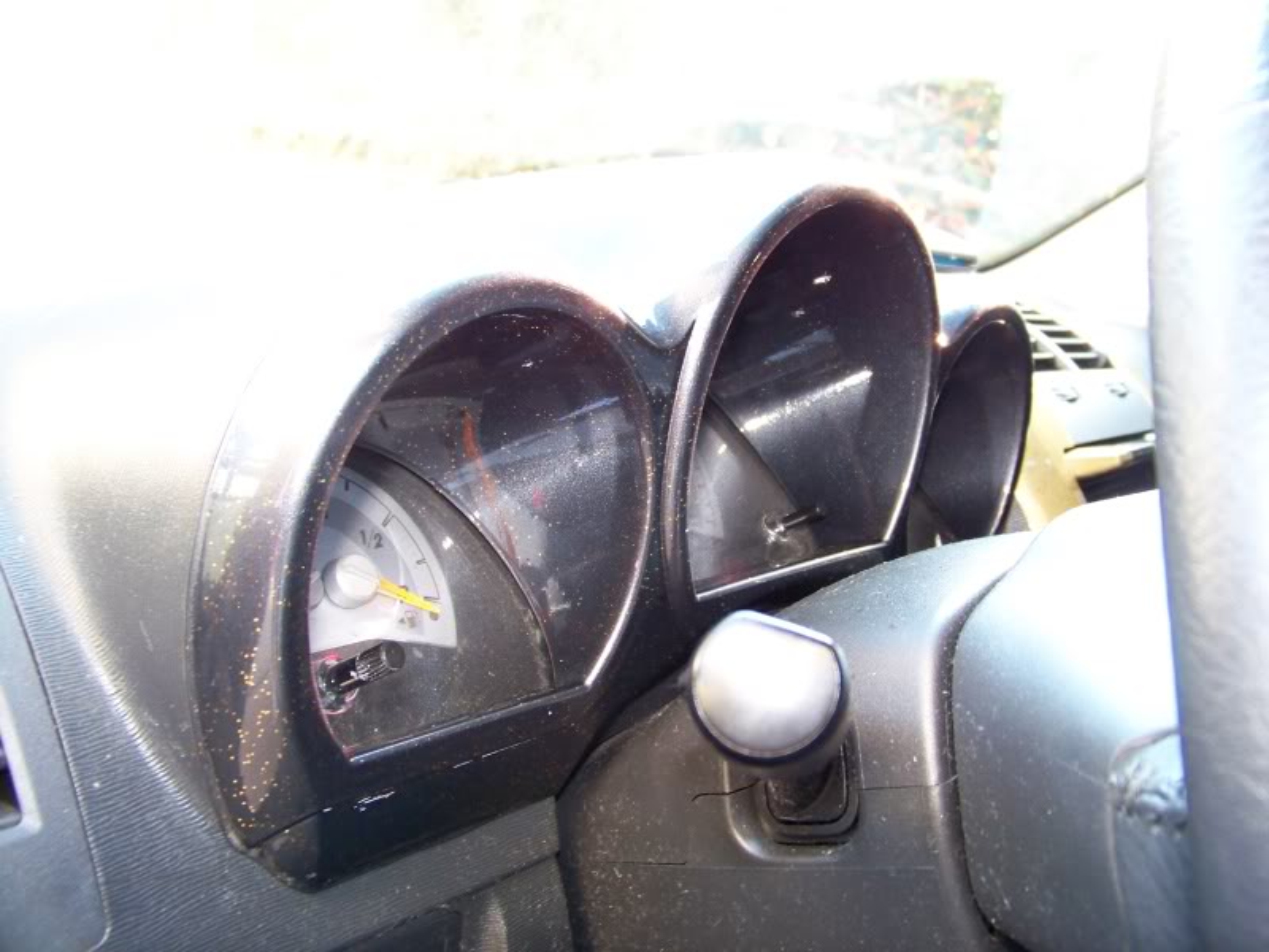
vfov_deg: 42.9
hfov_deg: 55.4
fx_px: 1210
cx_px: 634
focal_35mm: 33
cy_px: 476
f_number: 2.8
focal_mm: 5.85
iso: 200
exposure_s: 1/15
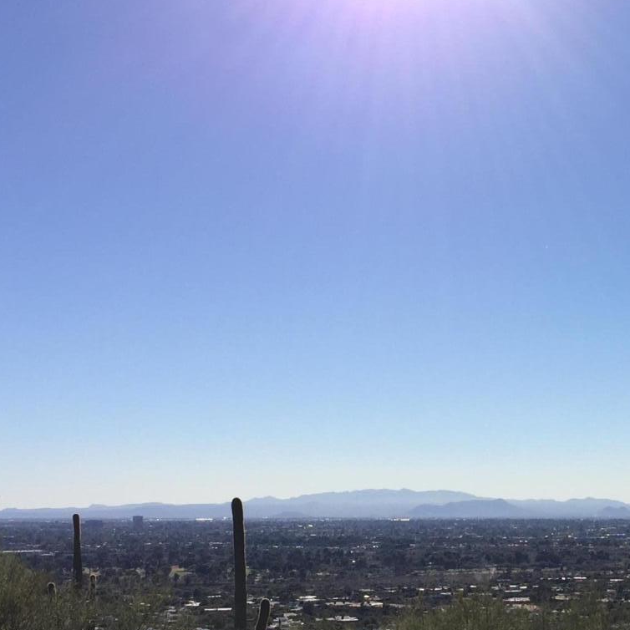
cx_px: 563
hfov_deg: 24.6
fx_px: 1400
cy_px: 527
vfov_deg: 24.8
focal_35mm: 68
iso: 32
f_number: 2.2
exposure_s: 1/3300
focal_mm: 4.15
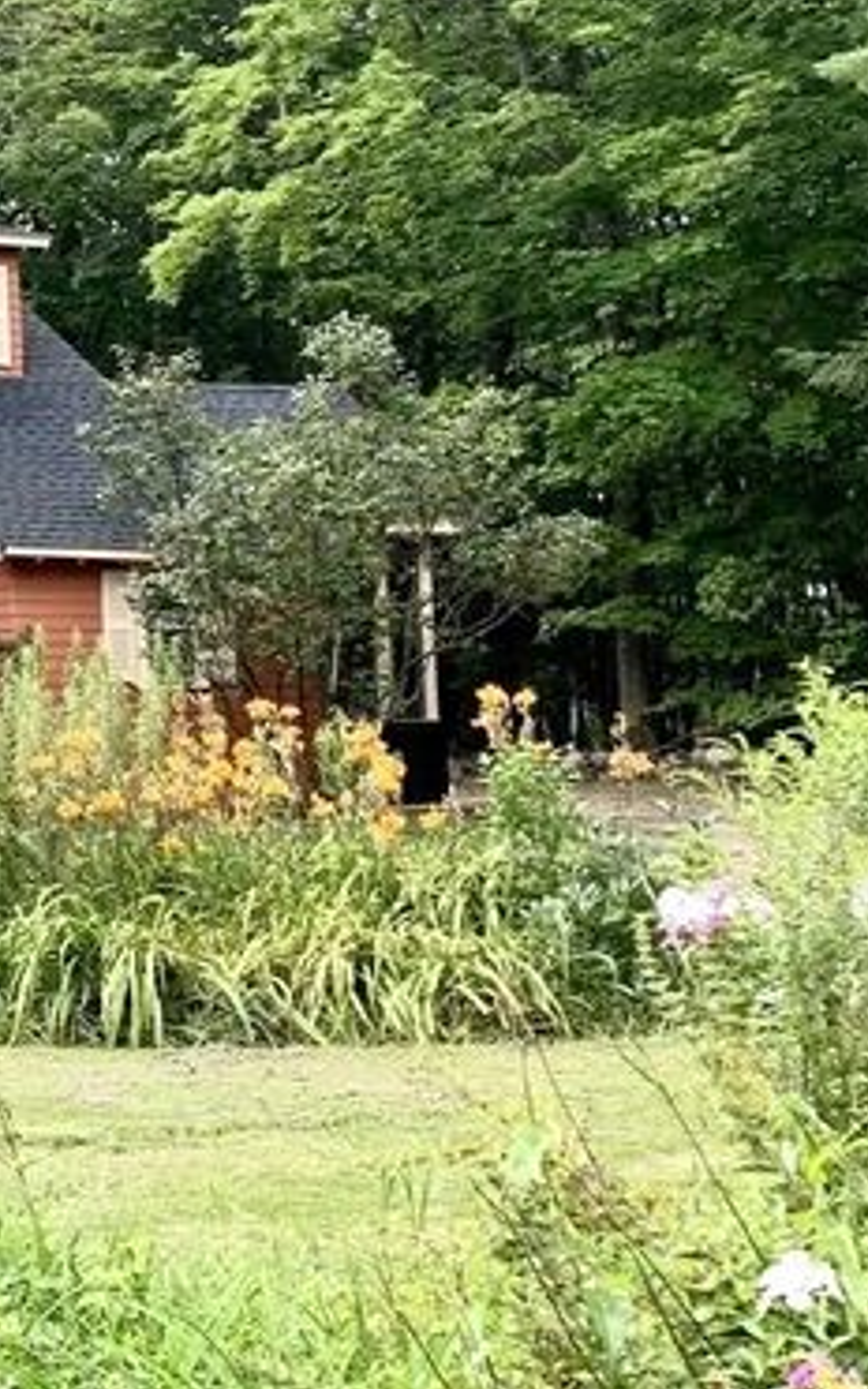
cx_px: -606
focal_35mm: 76
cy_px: 434
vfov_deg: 26.9
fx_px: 2875
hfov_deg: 15.2
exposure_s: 1/241
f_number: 1.8
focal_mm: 4.25
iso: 25
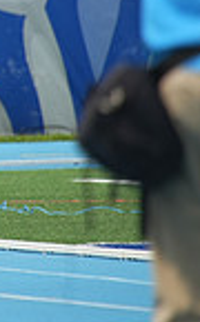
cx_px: -367
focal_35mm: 1635
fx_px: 14330
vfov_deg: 1.3
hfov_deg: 0.8
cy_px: -12
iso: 400
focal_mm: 400
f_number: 5.6
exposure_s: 1/1600
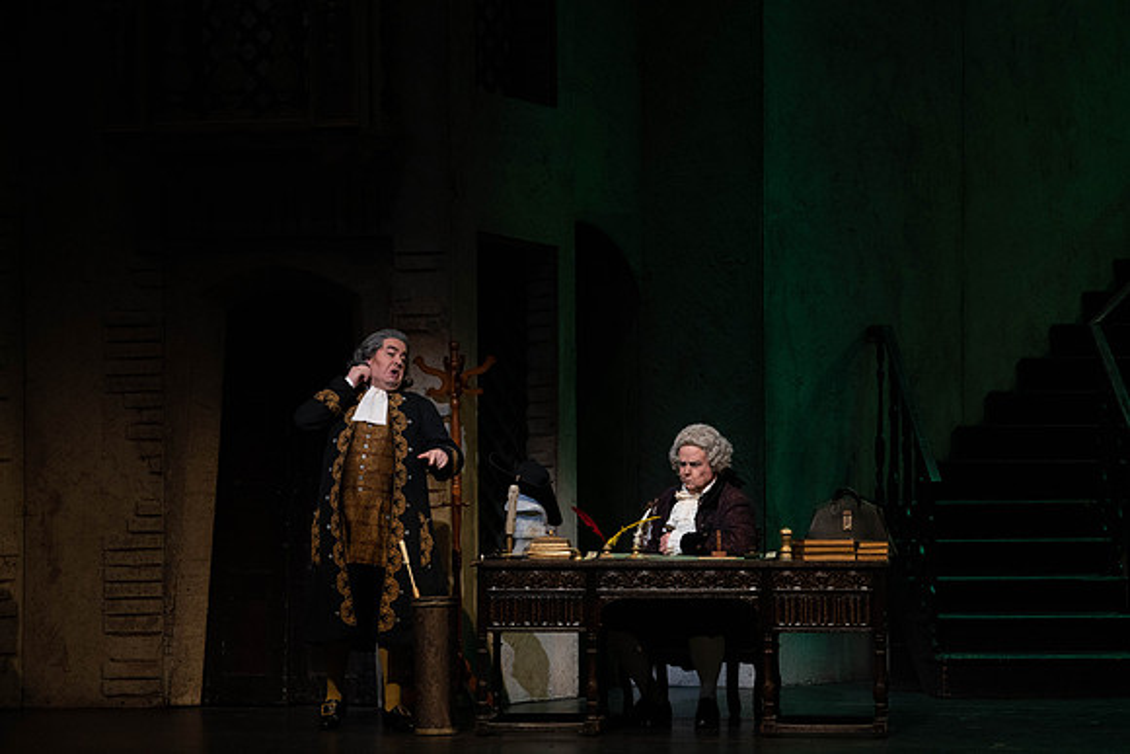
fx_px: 4521
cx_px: 565
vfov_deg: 9.5
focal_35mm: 144
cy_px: 377
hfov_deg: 14.2
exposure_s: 1/250
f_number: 9
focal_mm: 144
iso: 3200
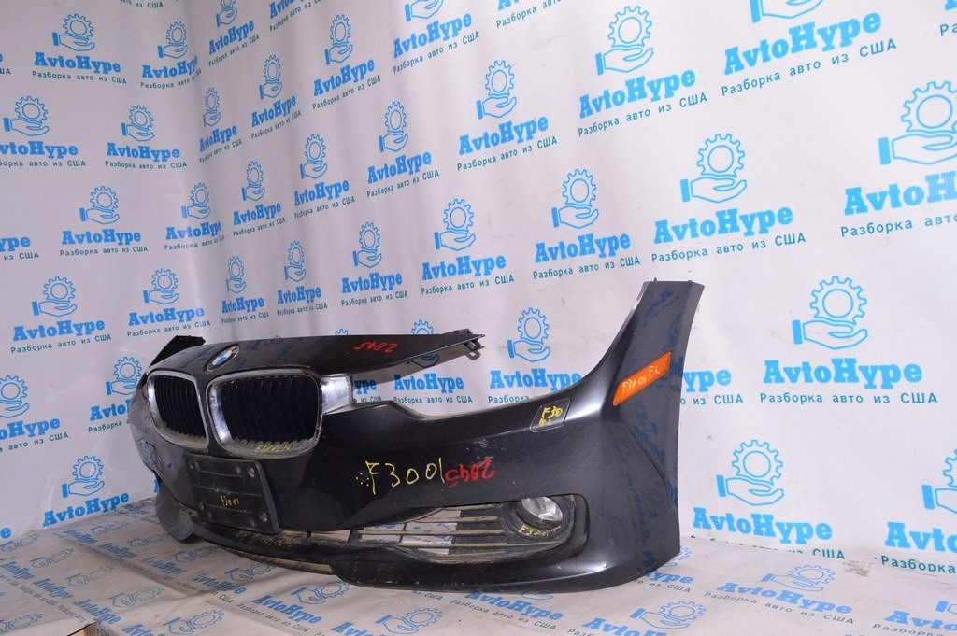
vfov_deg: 43.5
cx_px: 478
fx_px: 797
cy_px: 318
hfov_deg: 62.0
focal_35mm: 30
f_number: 8
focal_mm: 20
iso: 1600
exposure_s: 1/200
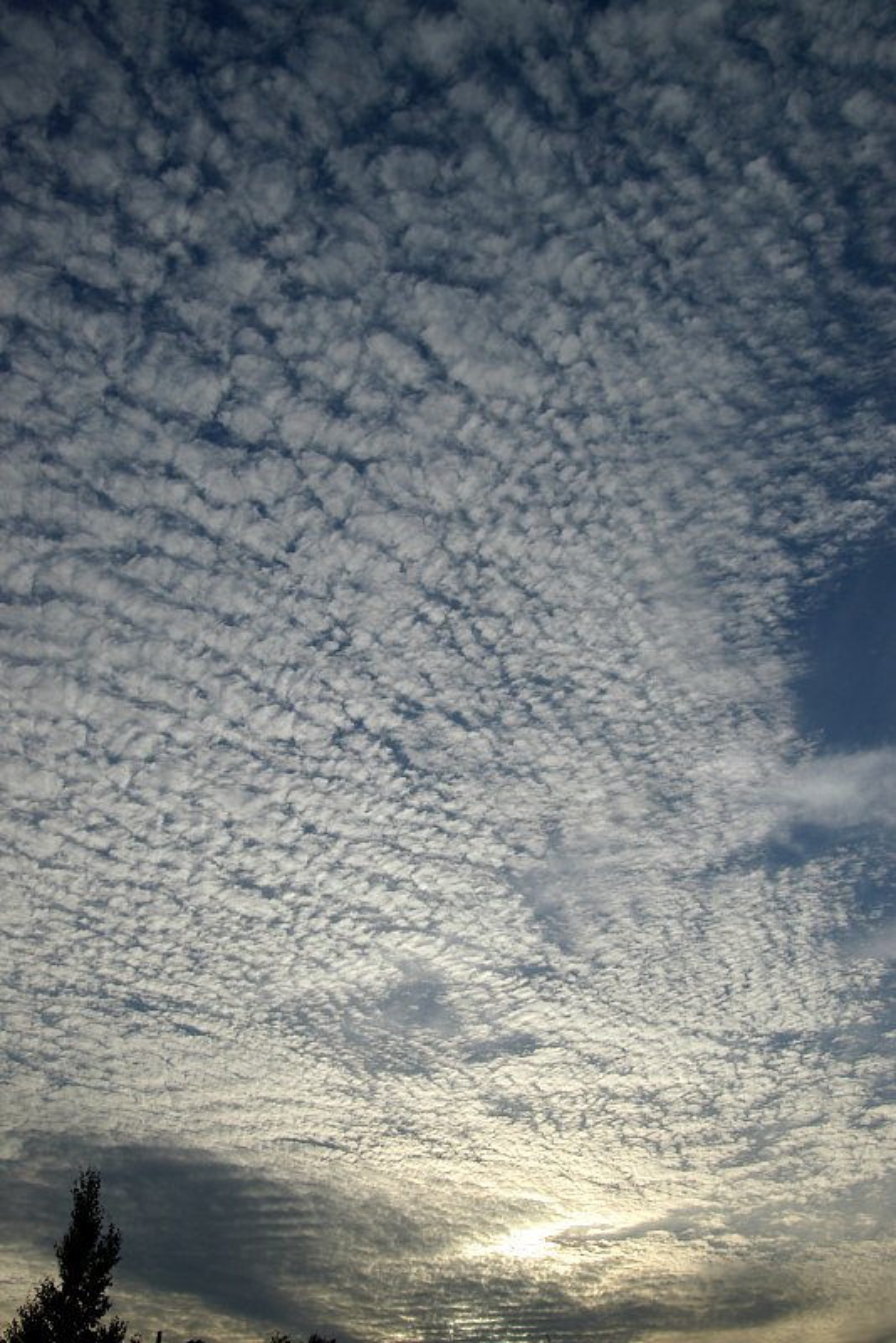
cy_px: 672
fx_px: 1343
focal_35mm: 36
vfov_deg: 53.1
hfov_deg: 36.9
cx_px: 448
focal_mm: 24
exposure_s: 1/800
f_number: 9
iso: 200
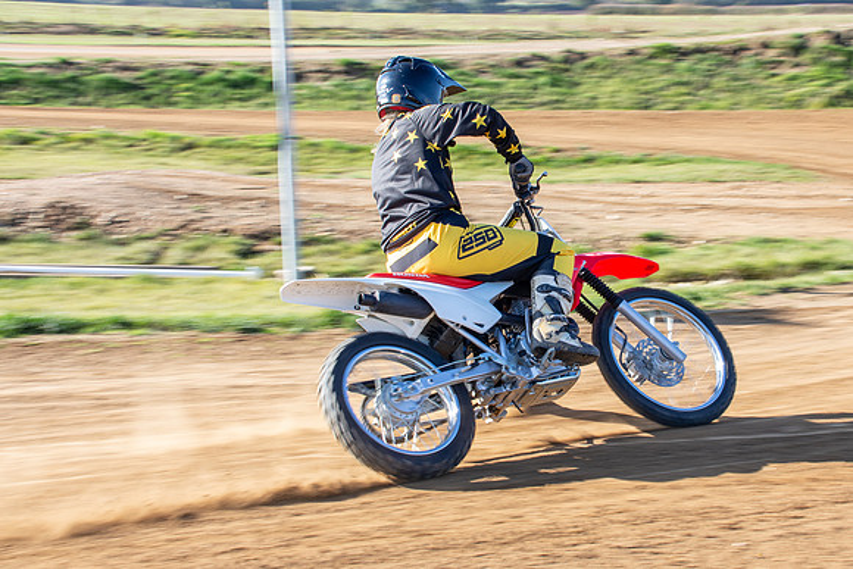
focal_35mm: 66
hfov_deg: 30.6
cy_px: 276
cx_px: 520
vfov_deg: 20.8
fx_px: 1553
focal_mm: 35
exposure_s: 1/160
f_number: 8
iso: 200
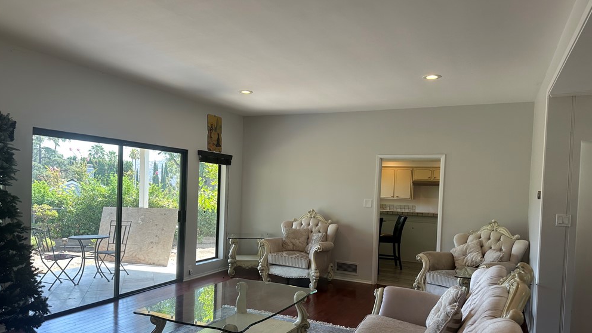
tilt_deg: -1.9
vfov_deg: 42.7
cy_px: 199
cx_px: 289
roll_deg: -2.1
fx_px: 424
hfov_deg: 69.9
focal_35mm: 27
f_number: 1.78
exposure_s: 1/195
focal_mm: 6.86
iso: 64
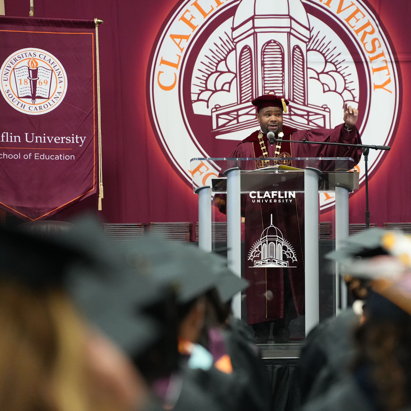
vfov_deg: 8.4
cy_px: 209
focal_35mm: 209
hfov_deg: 8.4
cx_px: 291
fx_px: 2807
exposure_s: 1/400
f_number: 2.8
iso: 6400
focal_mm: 150
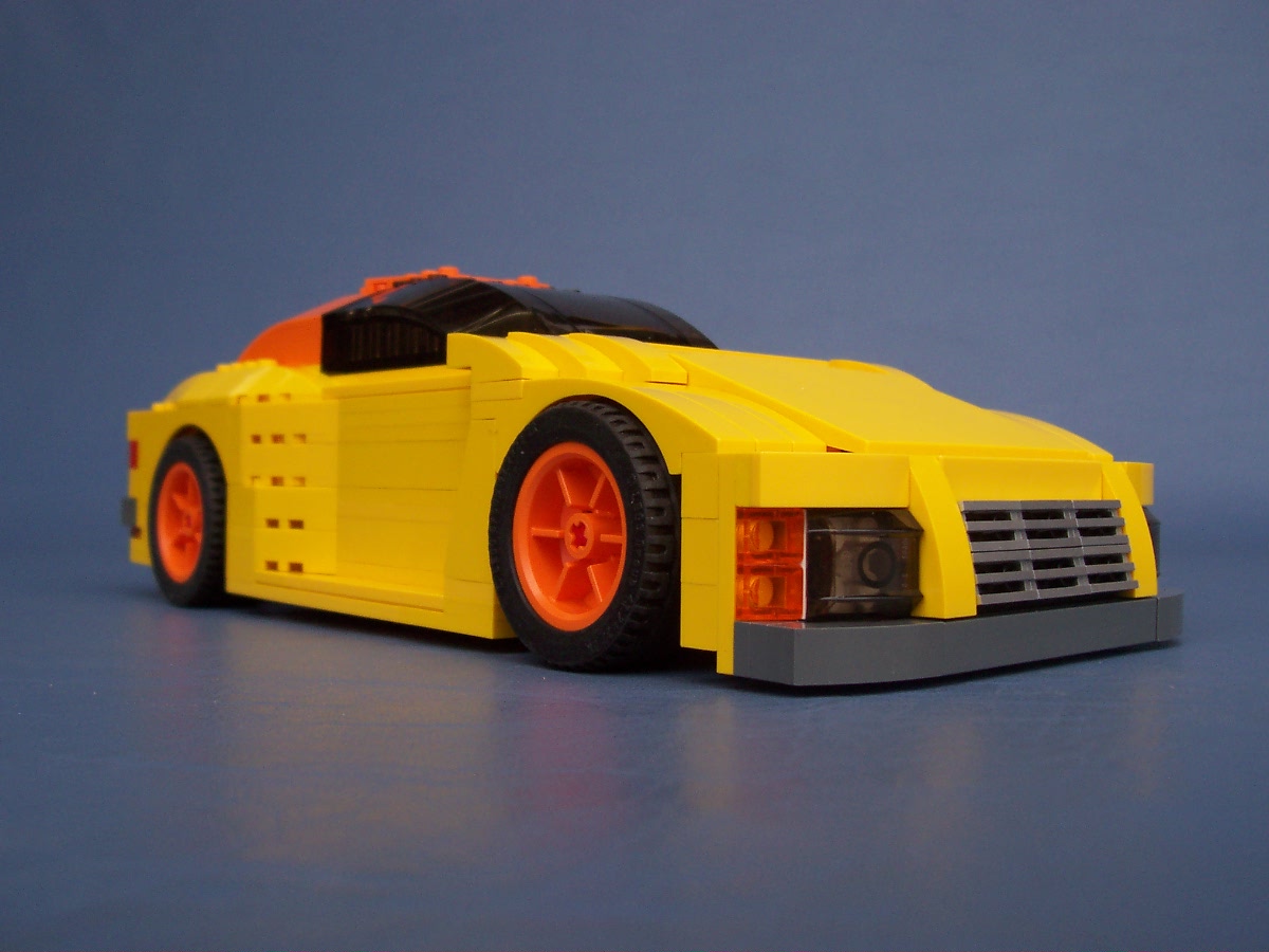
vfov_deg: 38.7
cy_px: 476
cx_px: 634
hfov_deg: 50.1
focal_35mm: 37
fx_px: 1356
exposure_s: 1/350
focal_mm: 5.6
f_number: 2.8
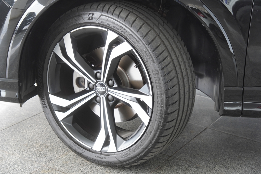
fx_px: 511
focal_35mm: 70
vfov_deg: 19.3
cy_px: 87
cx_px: 130
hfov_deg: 28.6
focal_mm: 47
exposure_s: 1/80
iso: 250
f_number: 4
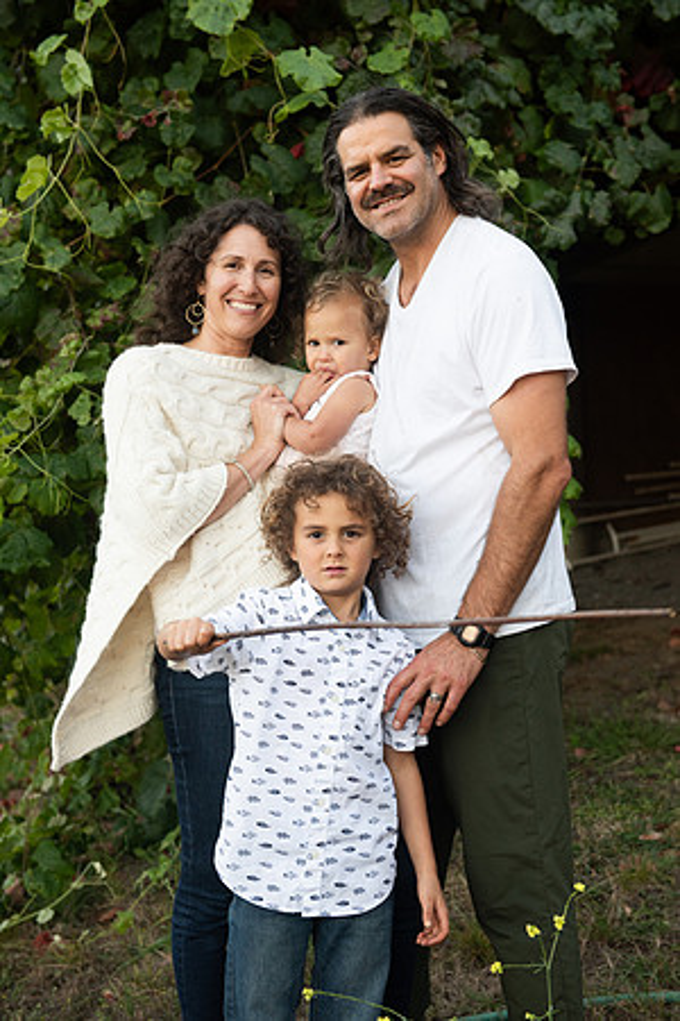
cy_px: 510
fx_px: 1587
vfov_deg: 35.6
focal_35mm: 56
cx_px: 340
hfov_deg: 24.2
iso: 800
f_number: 4
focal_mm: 56
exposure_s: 1/500
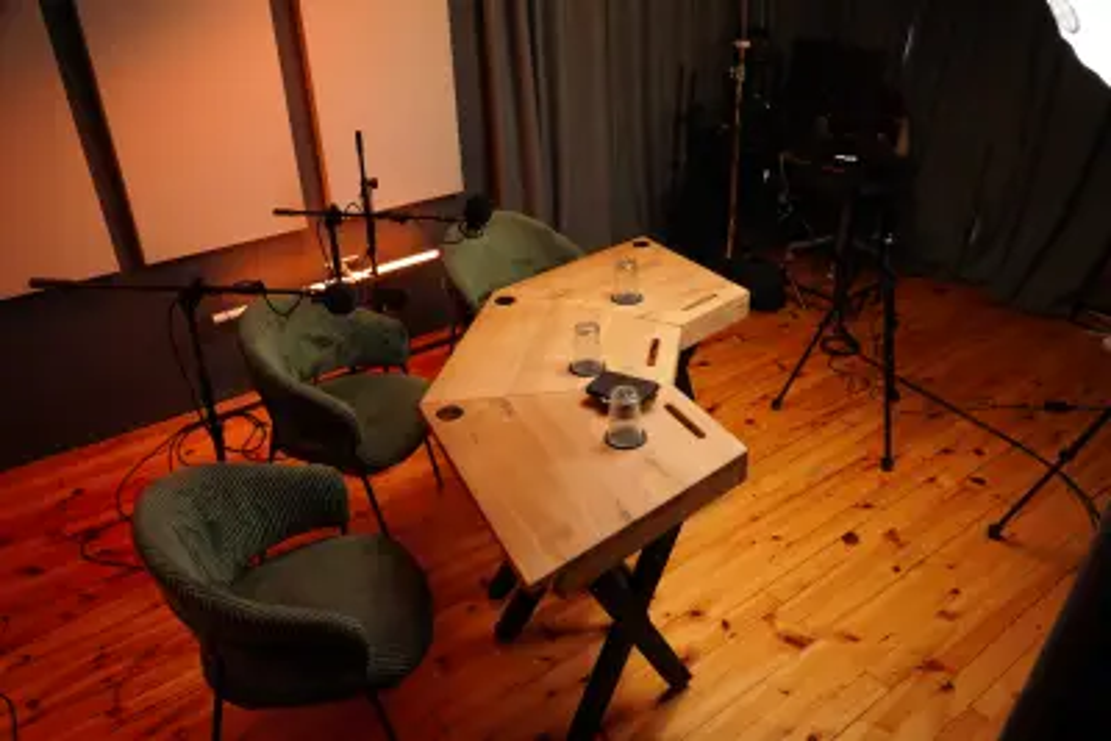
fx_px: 834
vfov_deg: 48.0
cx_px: 556
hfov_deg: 67.4
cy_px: 370
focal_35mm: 27
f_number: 2.8
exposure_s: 1/160
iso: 640
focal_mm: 18
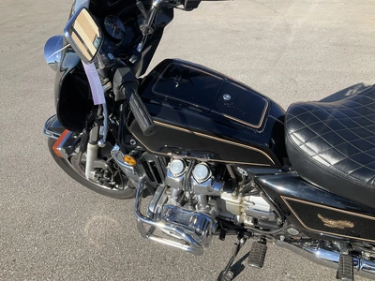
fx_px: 314
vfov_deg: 48.2
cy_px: 140
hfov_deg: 61.7
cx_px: 188
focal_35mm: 29
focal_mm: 3
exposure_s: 1/1098
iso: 25
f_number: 1.8
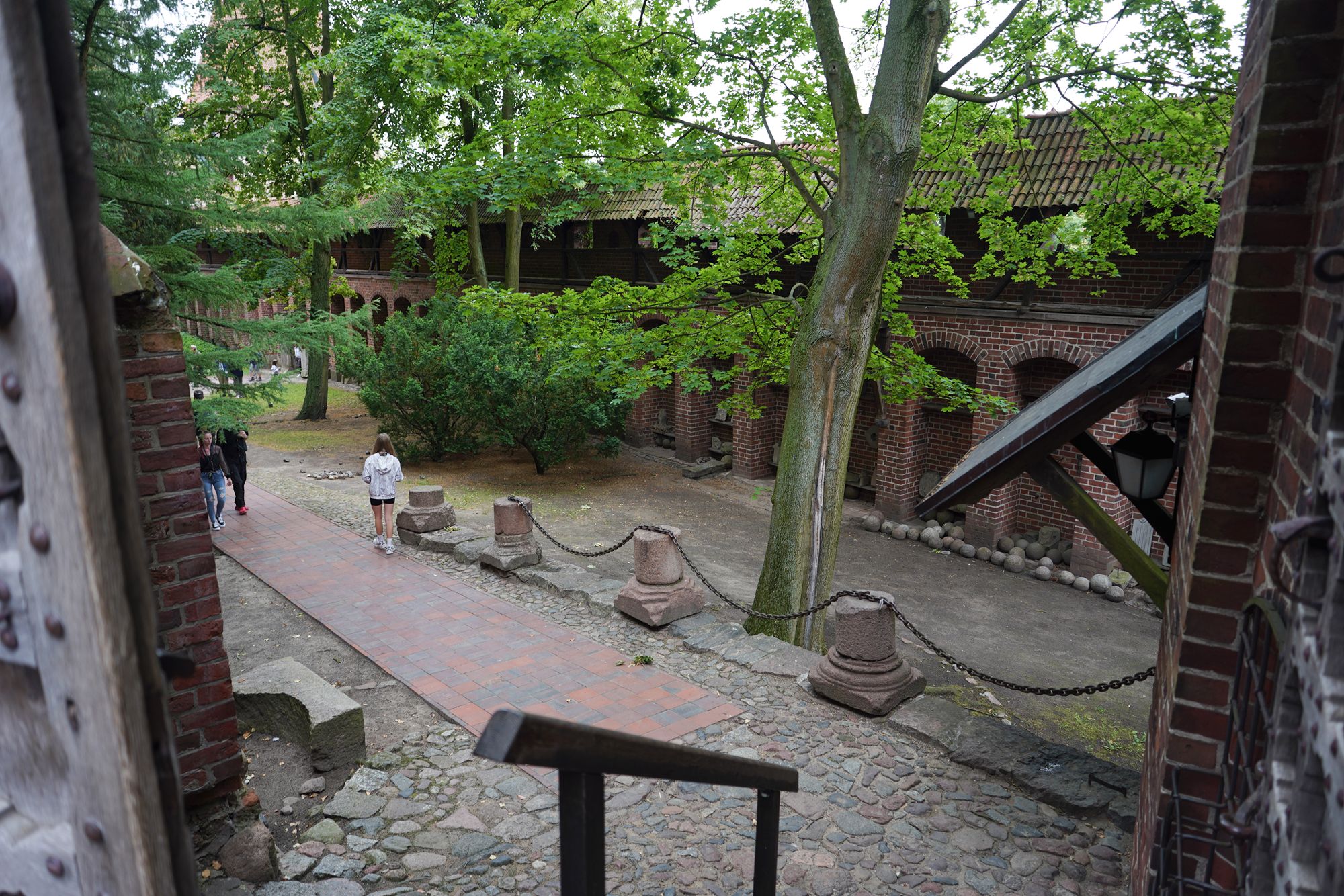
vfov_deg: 53.1
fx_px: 896
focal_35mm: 24
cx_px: 672
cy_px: 448
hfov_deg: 73.7
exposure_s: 1/100
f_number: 2.8
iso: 100
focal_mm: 24
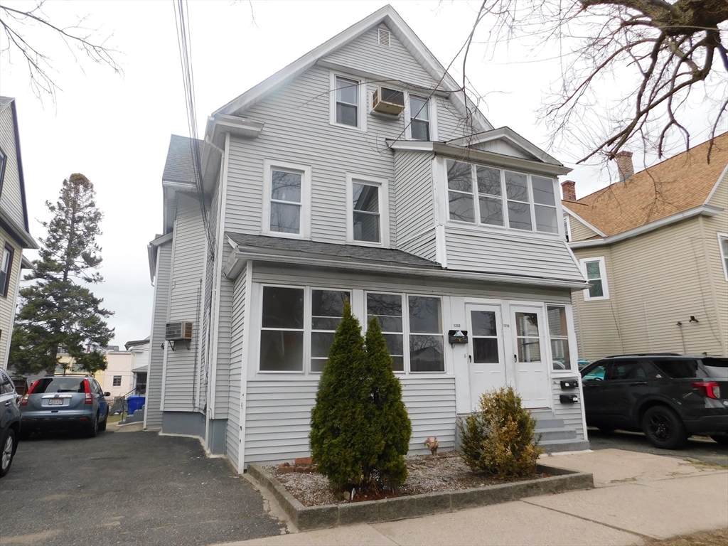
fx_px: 484
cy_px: 273
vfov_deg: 58.9
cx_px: 364
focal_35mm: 23
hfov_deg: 73.9
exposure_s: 1/250
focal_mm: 4
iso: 125
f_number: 3
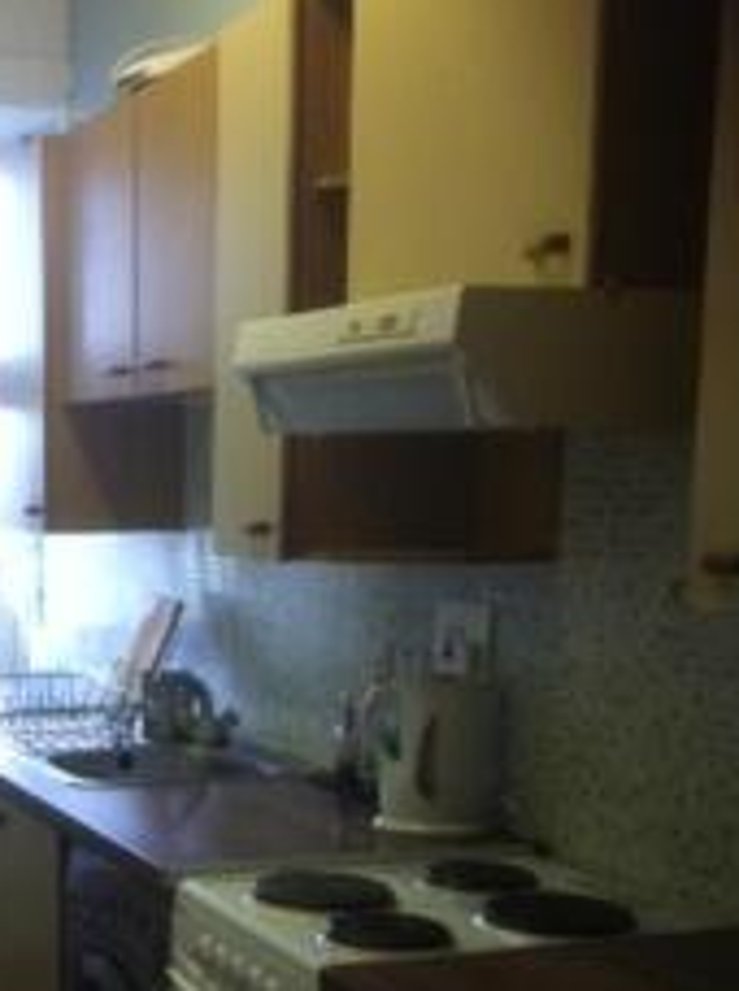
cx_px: 61
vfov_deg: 28.4
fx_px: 1914
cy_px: 806
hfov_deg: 21.3
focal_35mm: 67
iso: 80
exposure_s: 1/15
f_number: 2.8
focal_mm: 3.85
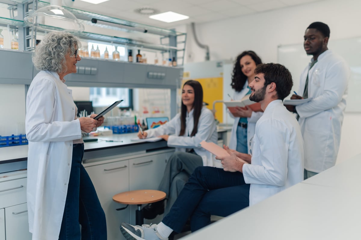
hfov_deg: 54.5
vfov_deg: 37.8
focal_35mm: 35
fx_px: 351
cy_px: 120
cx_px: 180
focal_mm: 35
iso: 100
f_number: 1.4
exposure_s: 1/250
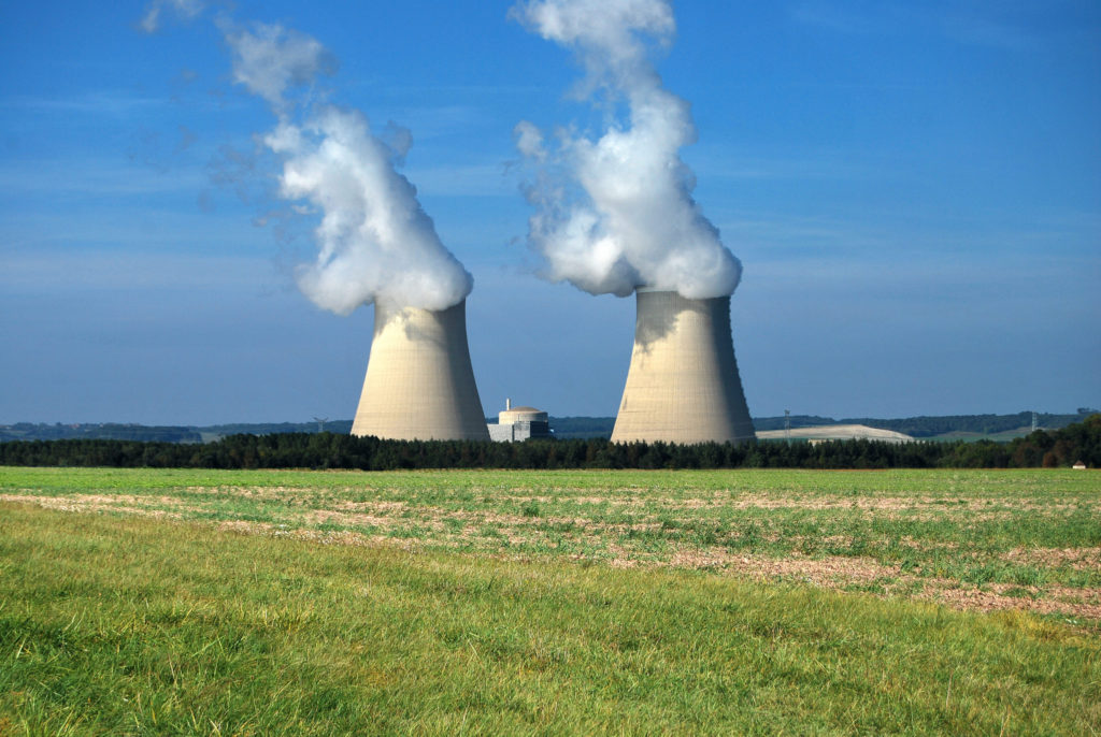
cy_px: 368
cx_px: 550
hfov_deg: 24.6
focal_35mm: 82
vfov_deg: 16.6
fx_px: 2527
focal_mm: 55
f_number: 7.1
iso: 100
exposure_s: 1/200
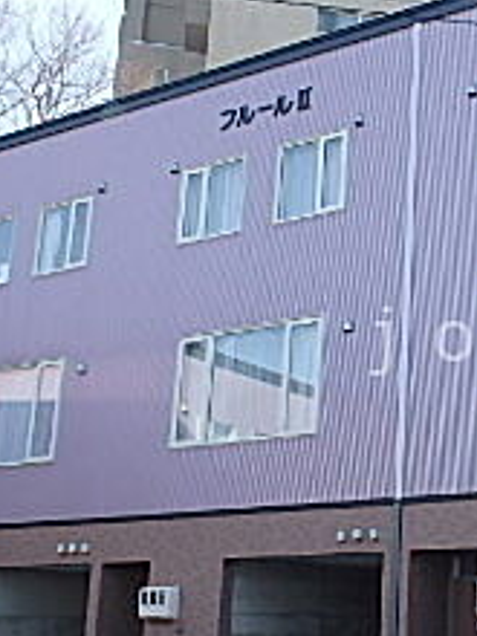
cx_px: 567
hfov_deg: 22.2
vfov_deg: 31.7
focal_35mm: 61
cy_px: 341
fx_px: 1121
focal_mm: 3.7
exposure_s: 1/400
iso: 125
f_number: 3.5
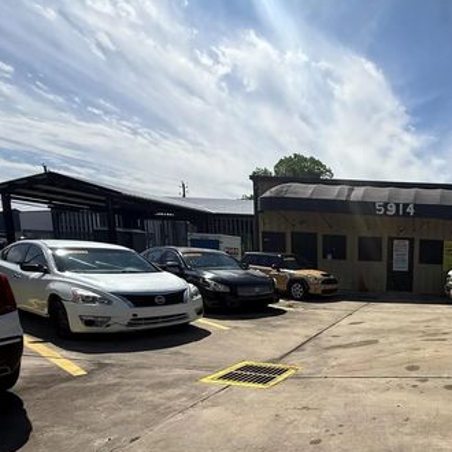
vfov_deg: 62.8
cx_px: 429
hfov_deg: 54.2
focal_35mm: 24
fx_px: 355
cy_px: 314
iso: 50
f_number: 2.2
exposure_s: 1/3663
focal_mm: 2.22
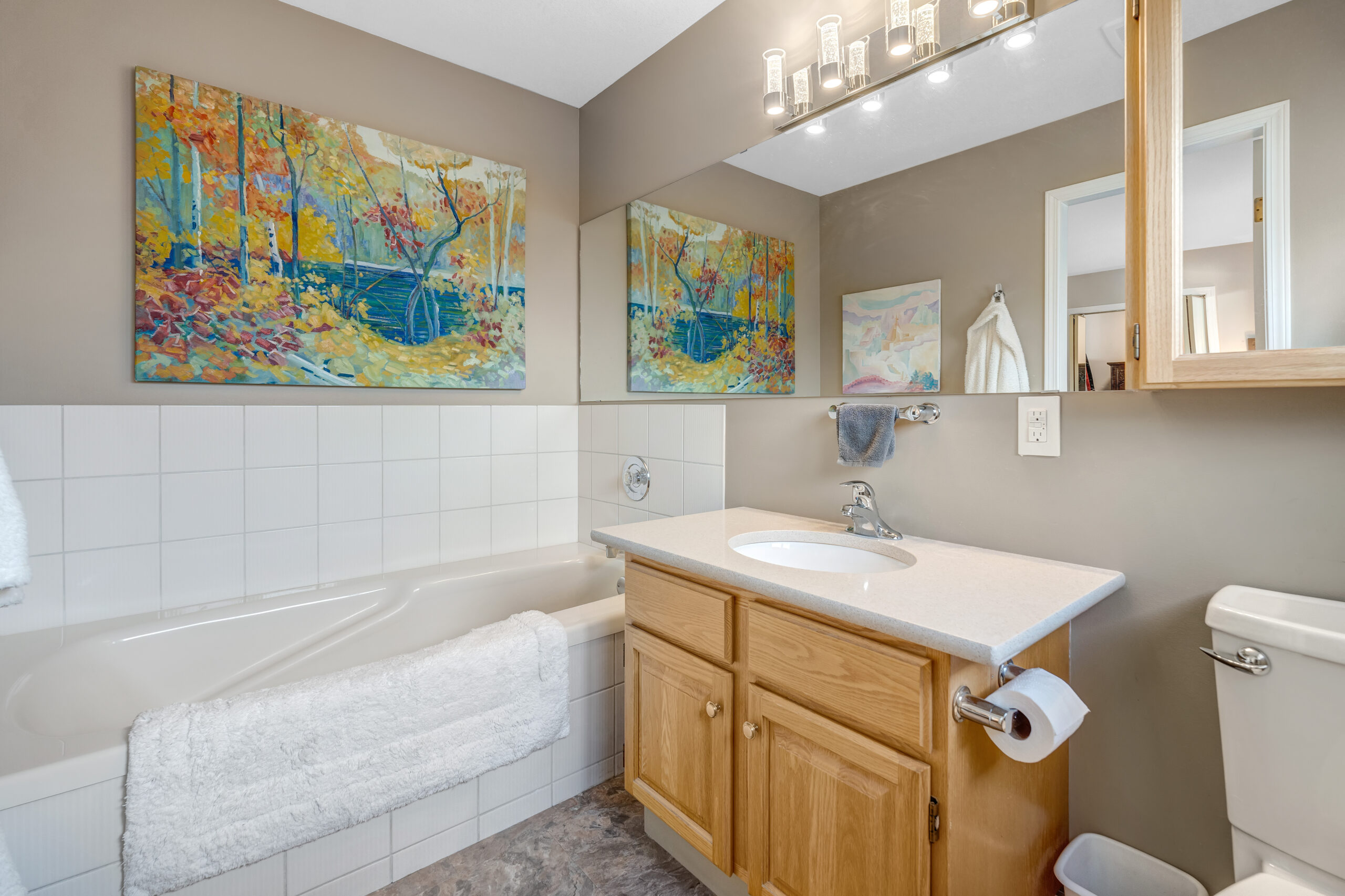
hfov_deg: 95.0
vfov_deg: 72.0
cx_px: 672
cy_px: 448
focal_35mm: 16
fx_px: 616
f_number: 6.3
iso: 400
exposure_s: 1/20
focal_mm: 16.5
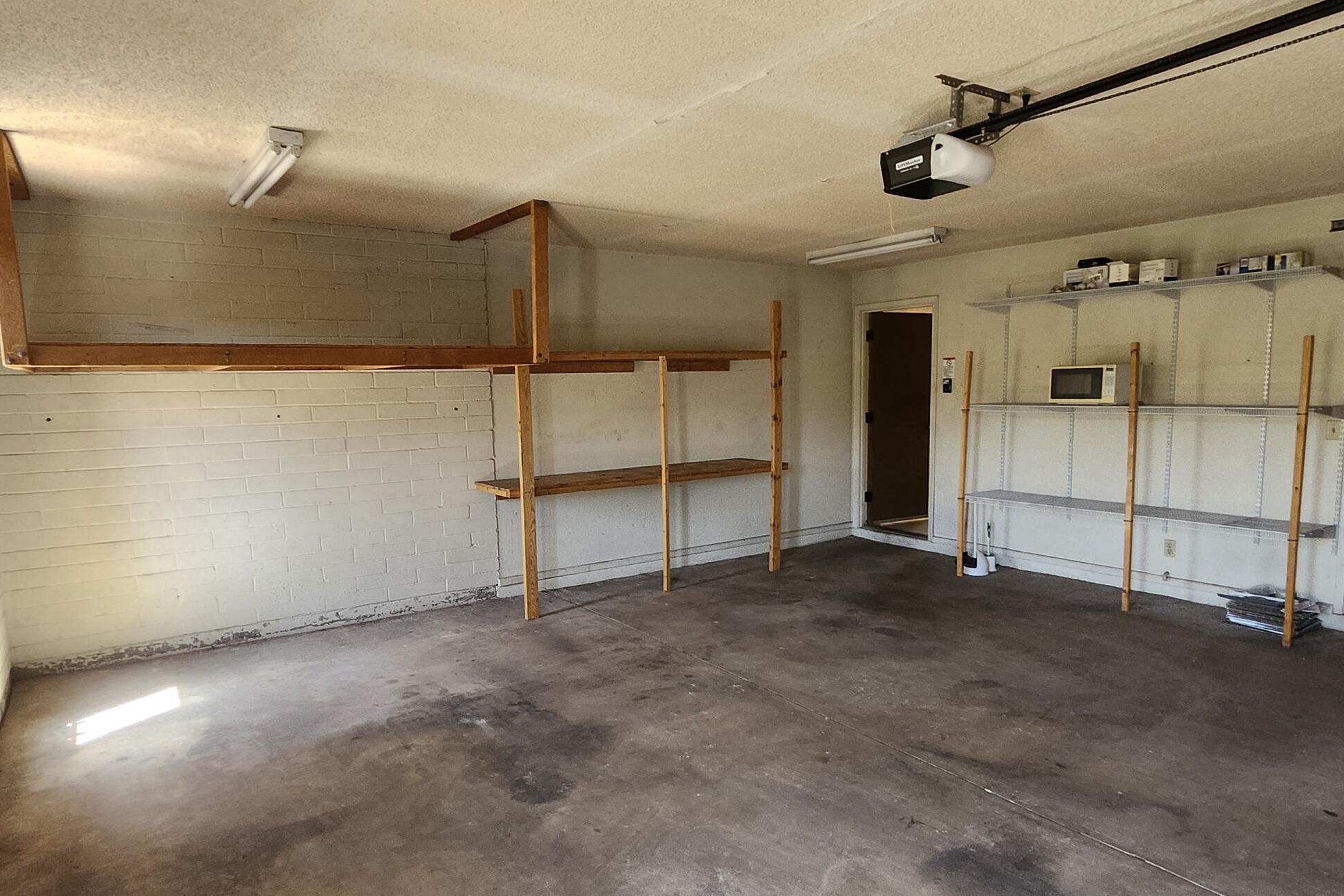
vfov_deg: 59.4
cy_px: 479
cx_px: 669
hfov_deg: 81.2
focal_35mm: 21
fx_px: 784
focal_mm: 1.74
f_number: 2.2
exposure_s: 1/60
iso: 160
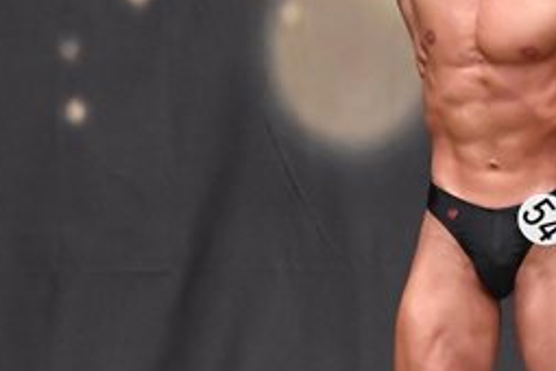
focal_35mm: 614
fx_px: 9482
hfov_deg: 3.4
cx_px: 533
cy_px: 225
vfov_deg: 2.2
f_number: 5.6
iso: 6400
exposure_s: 1/400
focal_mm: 135
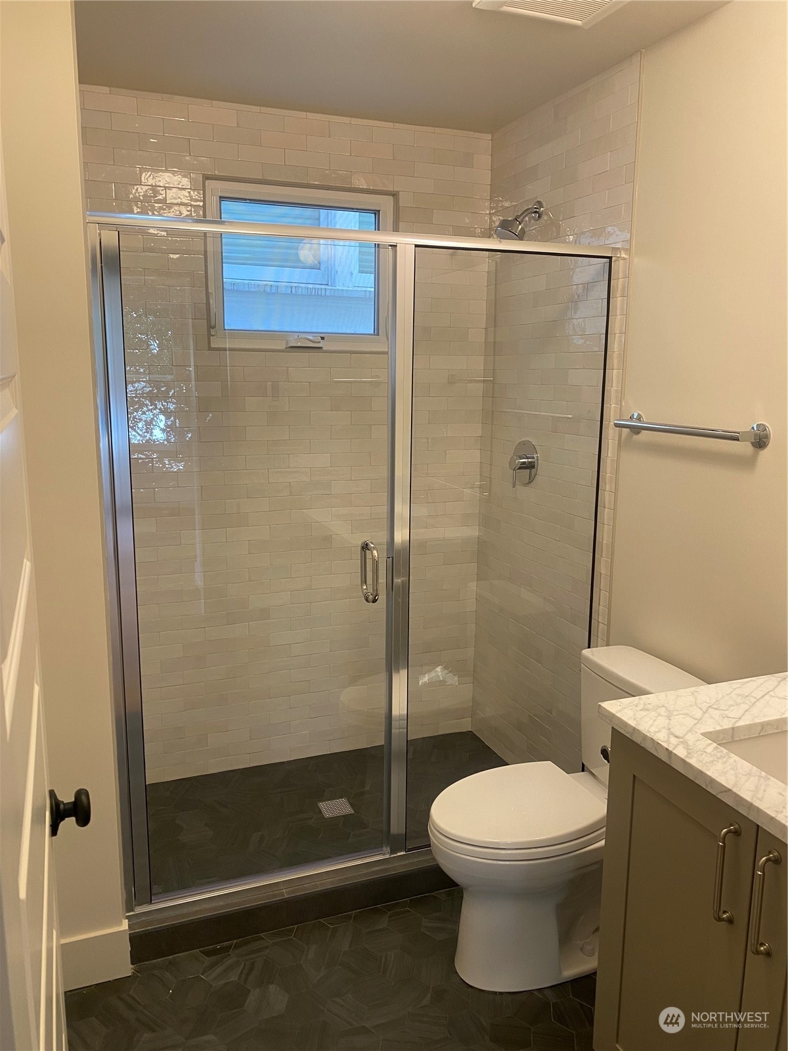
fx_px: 789
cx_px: 394
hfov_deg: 53.1
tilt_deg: -9.9
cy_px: 526
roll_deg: -1.7
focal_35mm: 26
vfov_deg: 67.3
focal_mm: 4.25
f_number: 1.8
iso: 80
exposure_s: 1/60
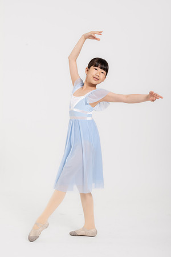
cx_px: 86
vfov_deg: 31.0
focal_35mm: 65
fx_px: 463
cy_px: 128
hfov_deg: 20.9
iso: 400
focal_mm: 65
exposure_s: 1/160
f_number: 10
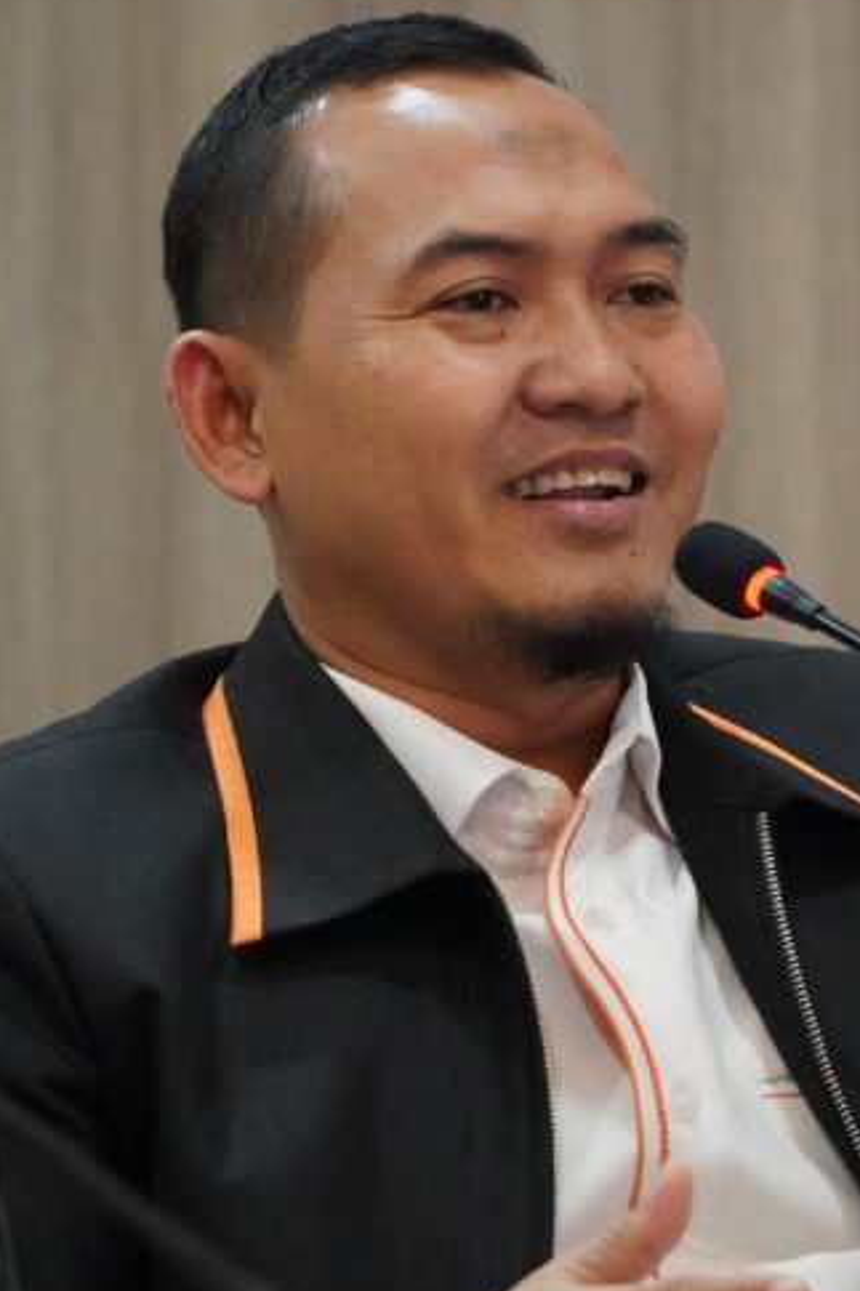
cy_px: 643
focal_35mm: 250
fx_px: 8957
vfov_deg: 8.2
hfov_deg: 5.5
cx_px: 628
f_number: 4
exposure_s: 1/125
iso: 6400
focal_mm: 105
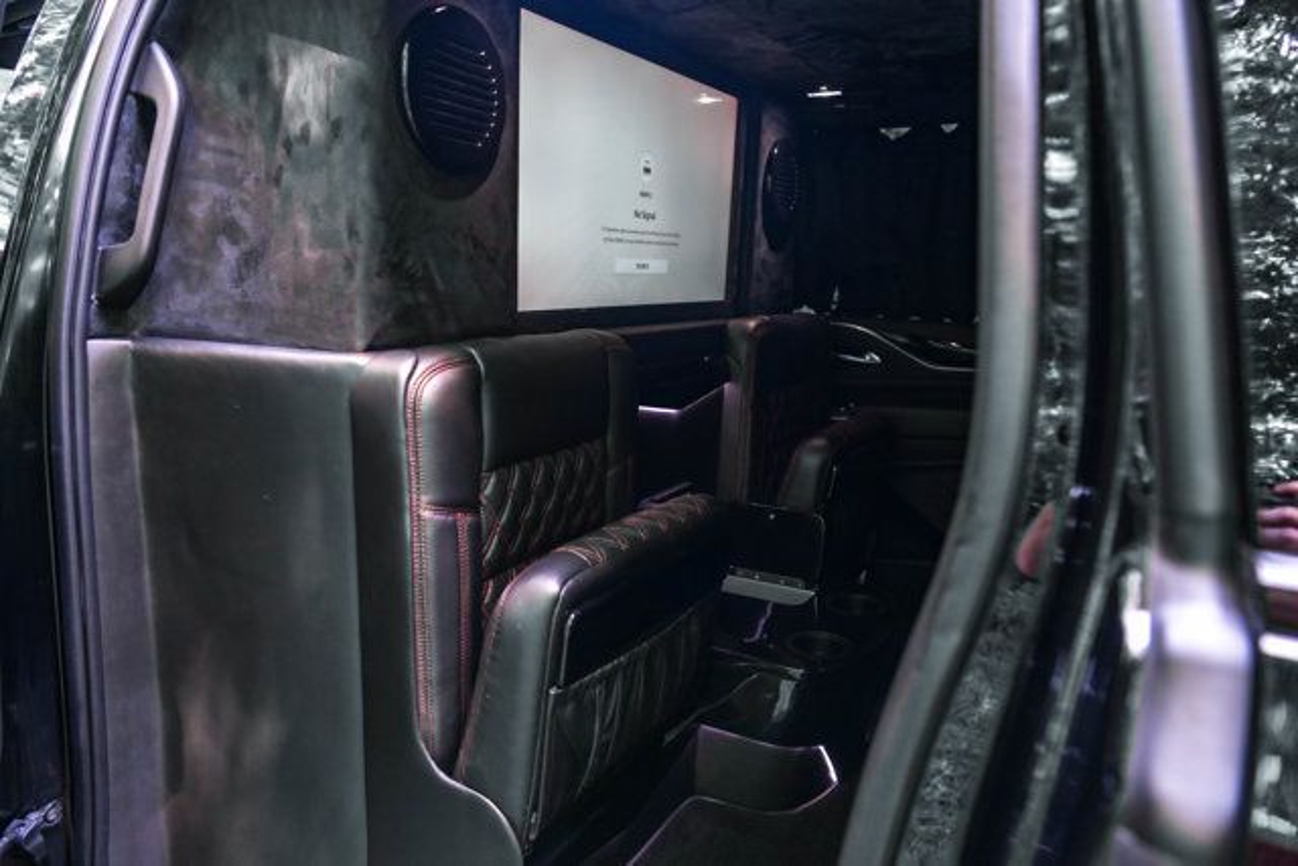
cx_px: 649
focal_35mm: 24
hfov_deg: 73.7
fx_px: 865
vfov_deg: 53.2
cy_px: 433
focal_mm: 24
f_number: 3.2
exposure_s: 1/200
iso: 3200
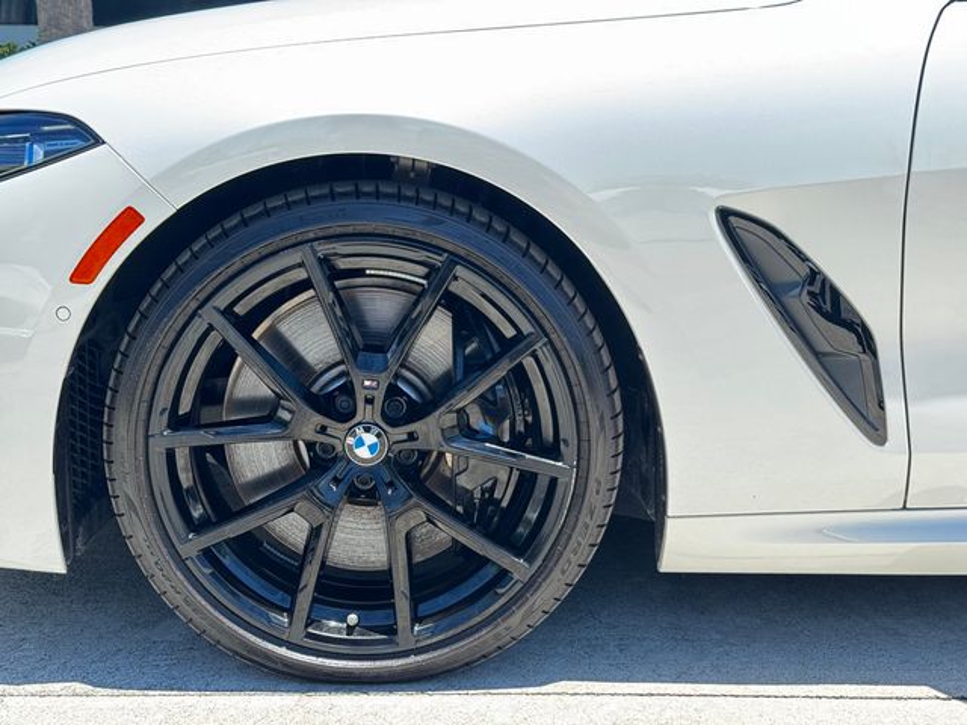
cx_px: 484
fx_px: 1341
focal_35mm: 48
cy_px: 362
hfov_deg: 39.7
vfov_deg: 30.3
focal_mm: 6.76
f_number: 1.78
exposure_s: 1/328
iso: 64
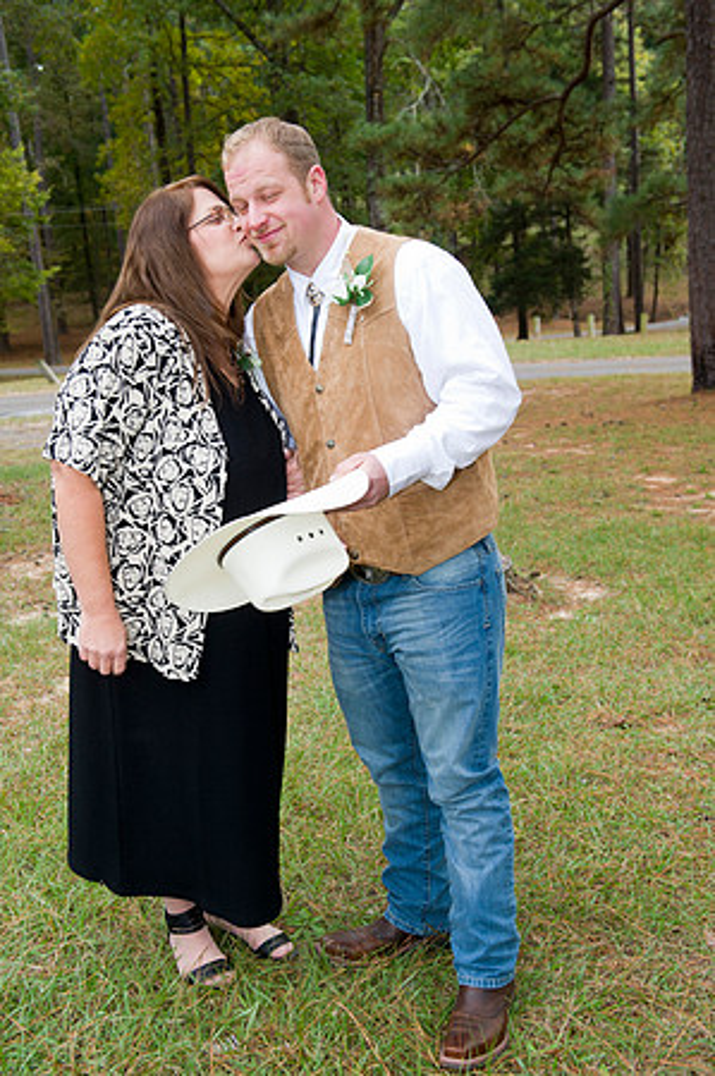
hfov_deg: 29.8
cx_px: 358
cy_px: 538
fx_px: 1344
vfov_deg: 43.6
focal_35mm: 45
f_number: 5.6
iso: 640
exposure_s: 1/125
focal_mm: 45
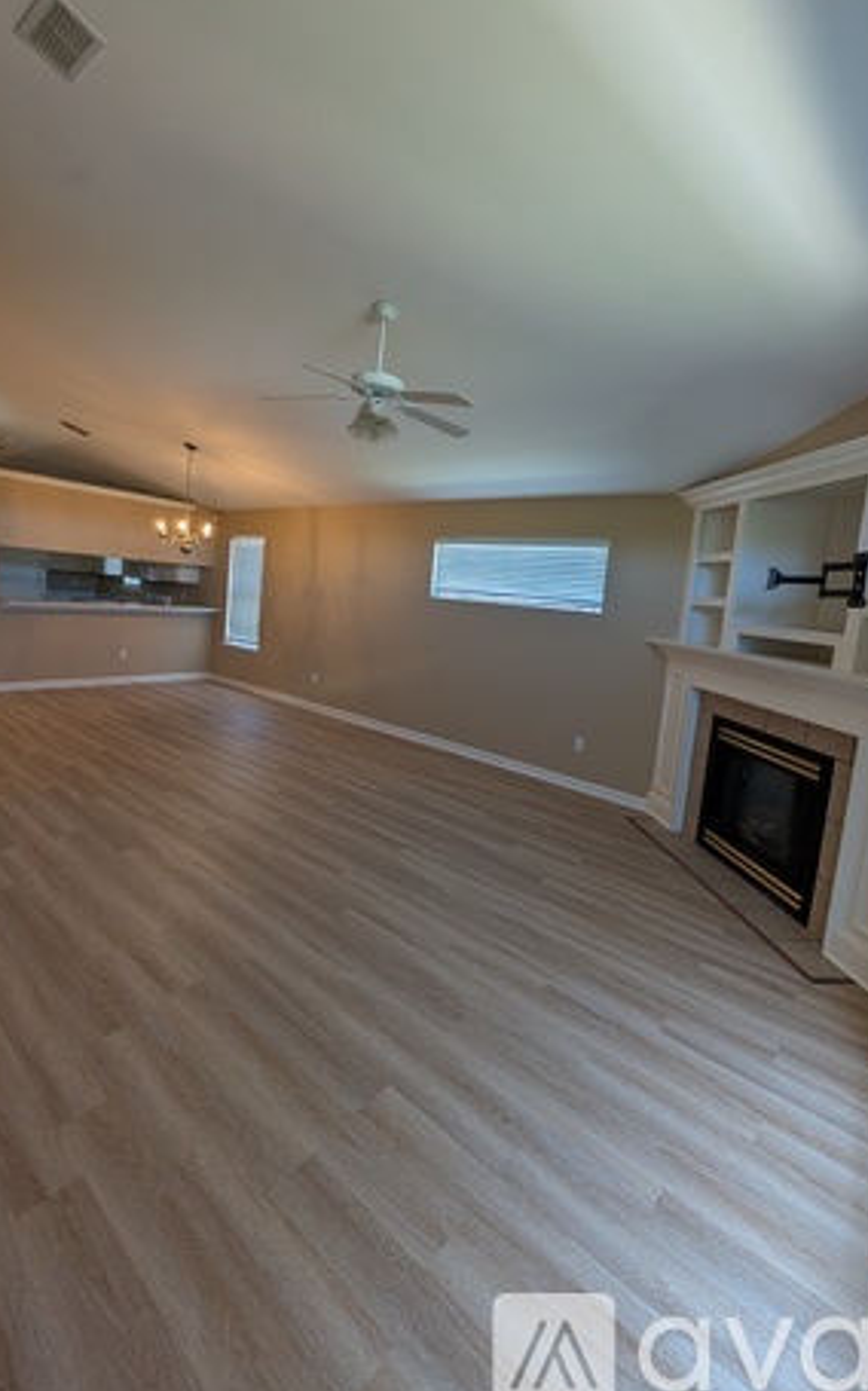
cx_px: 413
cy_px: 651
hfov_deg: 78.5
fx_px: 530
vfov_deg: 105.2
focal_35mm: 14
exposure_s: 1/60
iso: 68
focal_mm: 2.02
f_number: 1.7
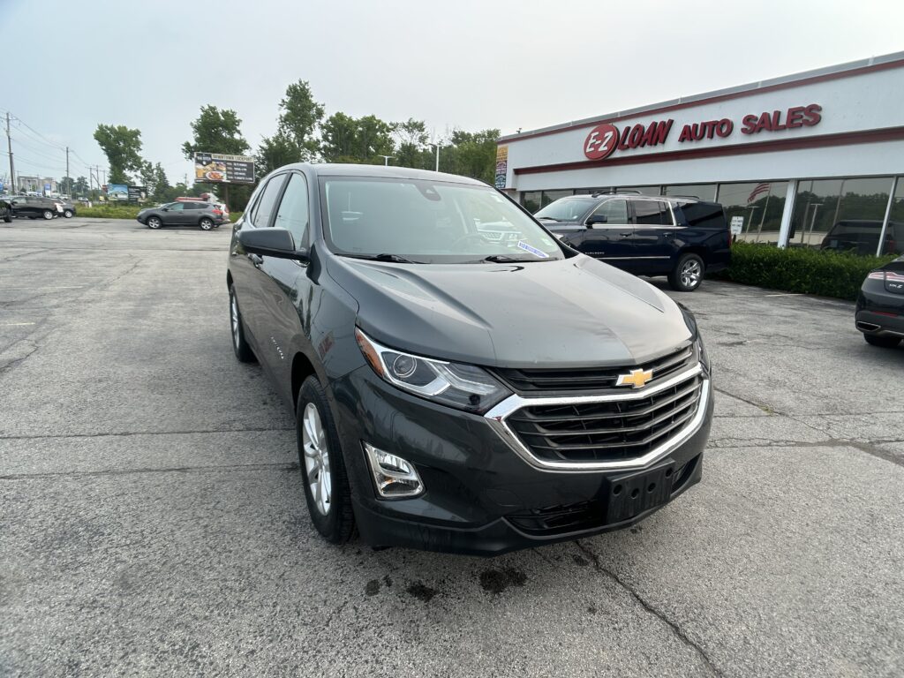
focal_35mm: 26
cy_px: 339
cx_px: 452
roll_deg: -2.6
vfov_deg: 53.1
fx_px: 679
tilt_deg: -12.1
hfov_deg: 67.3
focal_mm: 5.7
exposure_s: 1/2045
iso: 50
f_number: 1.5
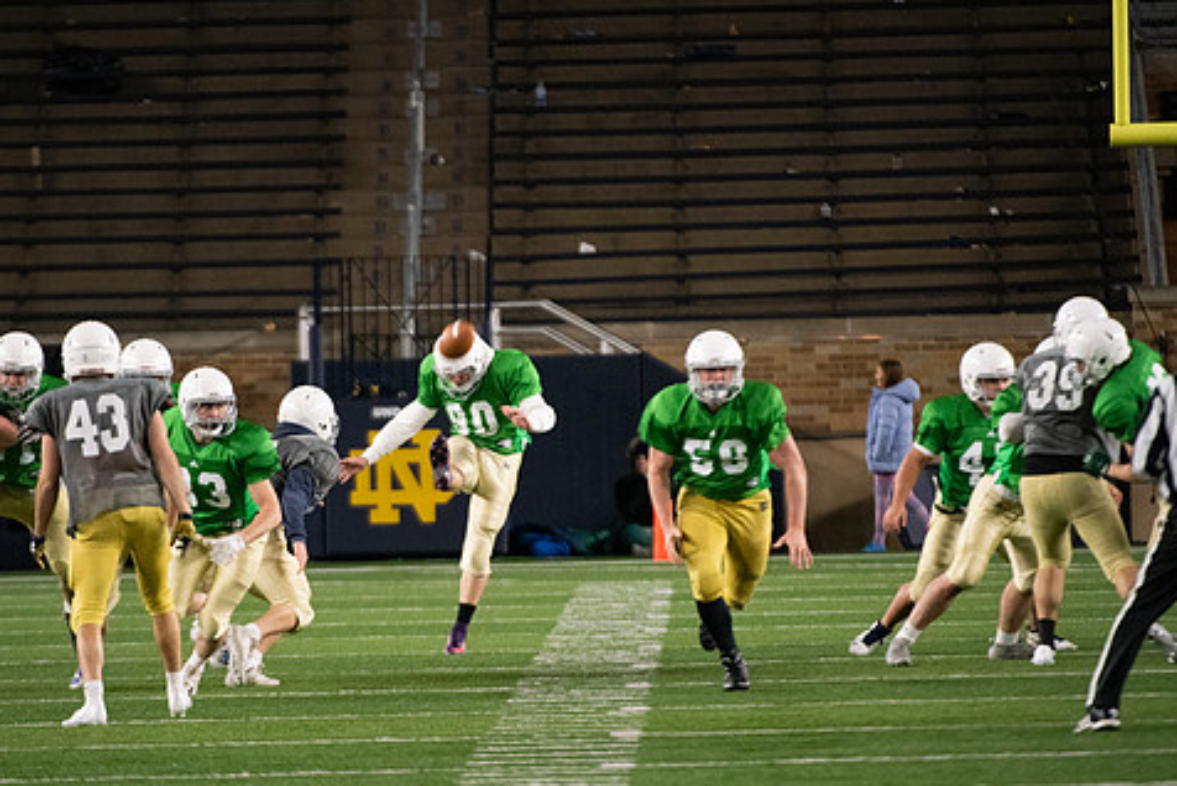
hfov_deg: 4.2
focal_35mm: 487
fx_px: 15931
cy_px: 454
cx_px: 492
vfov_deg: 2.8
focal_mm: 400
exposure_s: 1/500
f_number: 4.5
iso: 6400
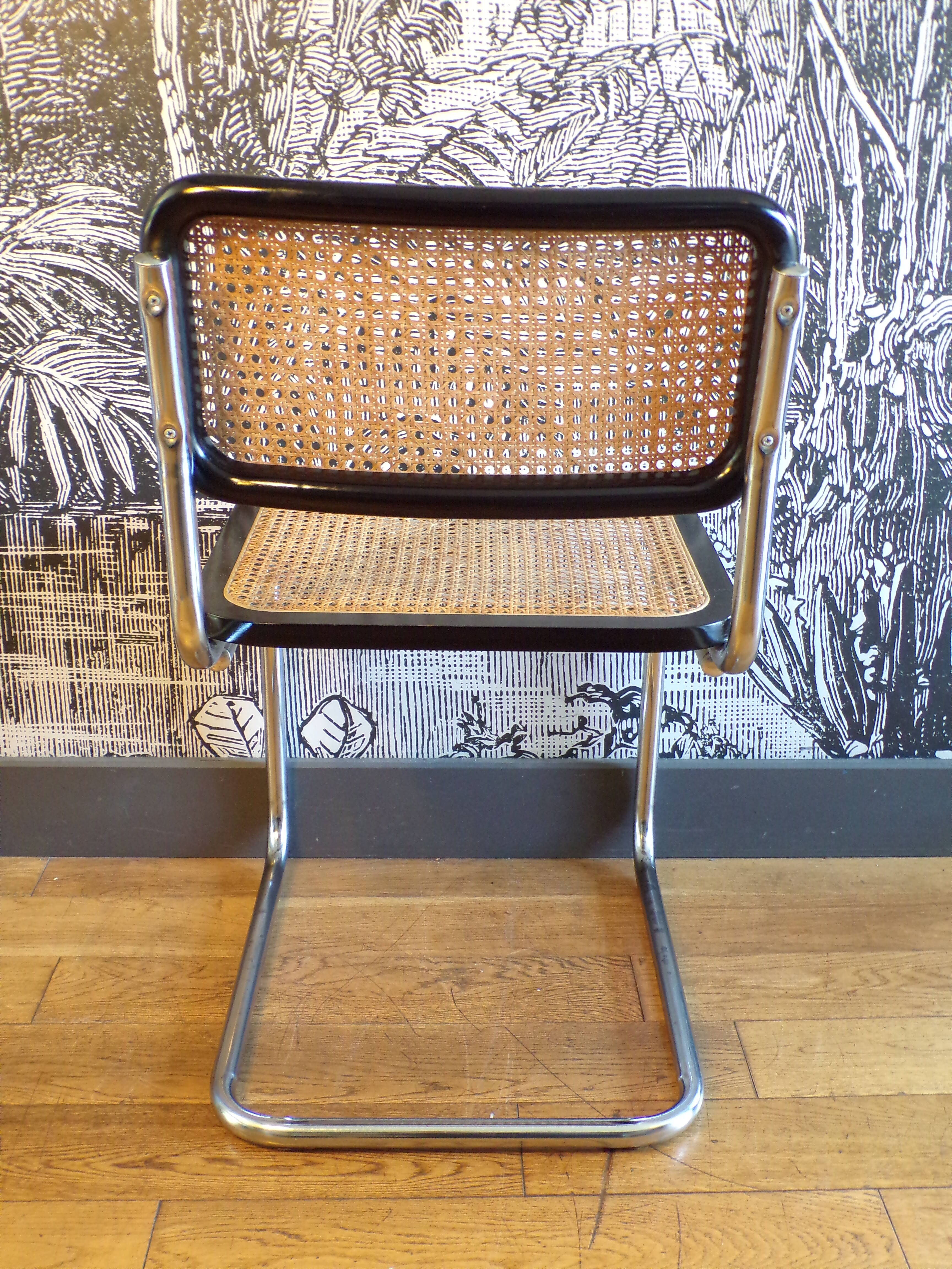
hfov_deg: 38.7
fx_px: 1357
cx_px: 476
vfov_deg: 50.1
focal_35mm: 37
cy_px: 634
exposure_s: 1/17
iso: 340
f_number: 3.3
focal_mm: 6.6
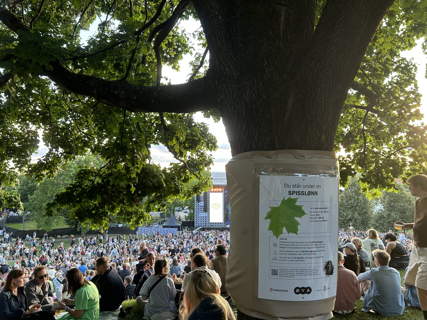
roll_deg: +0.4
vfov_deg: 53.1
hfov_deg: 67.3
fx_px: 321
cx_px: 214
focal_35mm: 26
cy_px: 160
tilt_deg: +1.3
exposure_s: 1/121
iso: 100
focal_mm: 5.7
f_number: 1.5
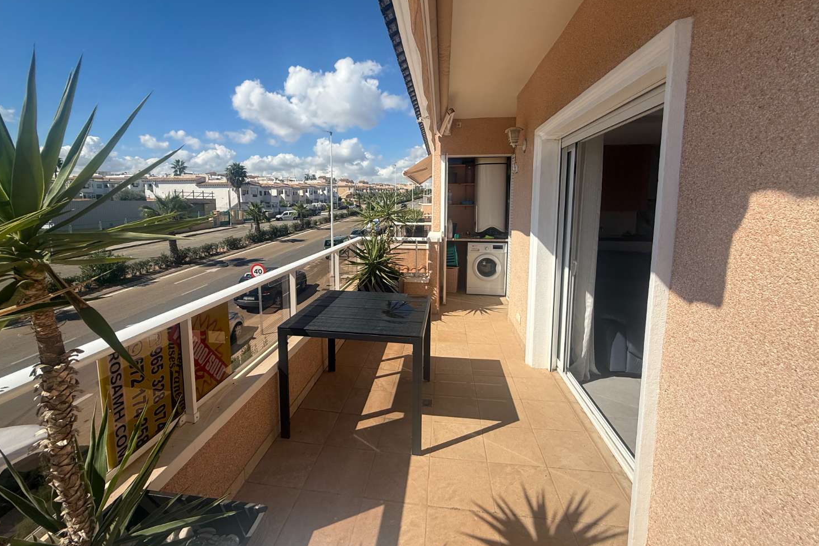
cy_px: 238
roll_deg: -0.7
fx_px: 341
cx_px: 398
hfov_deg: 100.4
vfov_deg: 77.0
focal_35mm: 15
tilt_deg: -5.7
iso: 50
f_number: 2.2
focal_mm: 2.22
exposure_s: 1/3289
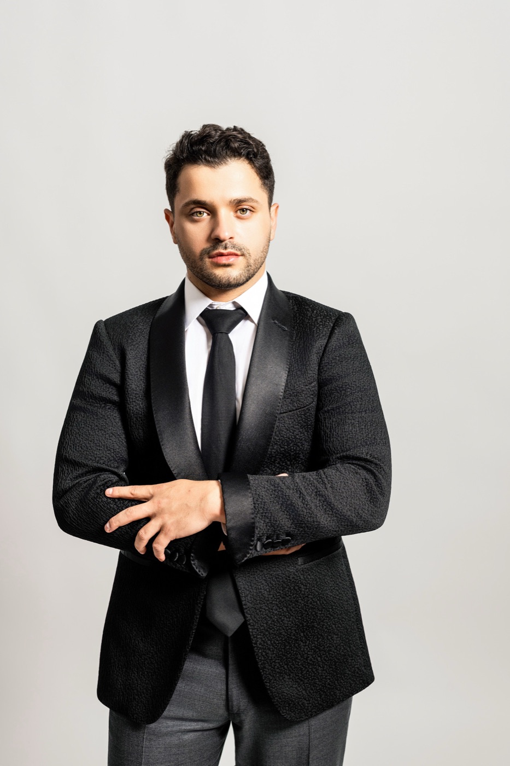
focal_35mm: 50
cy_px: 383
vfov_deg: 39.6
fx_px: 1063
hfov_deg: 27.0
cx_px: 255
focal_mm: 50
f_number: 5.6
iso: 125
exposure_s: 1/200
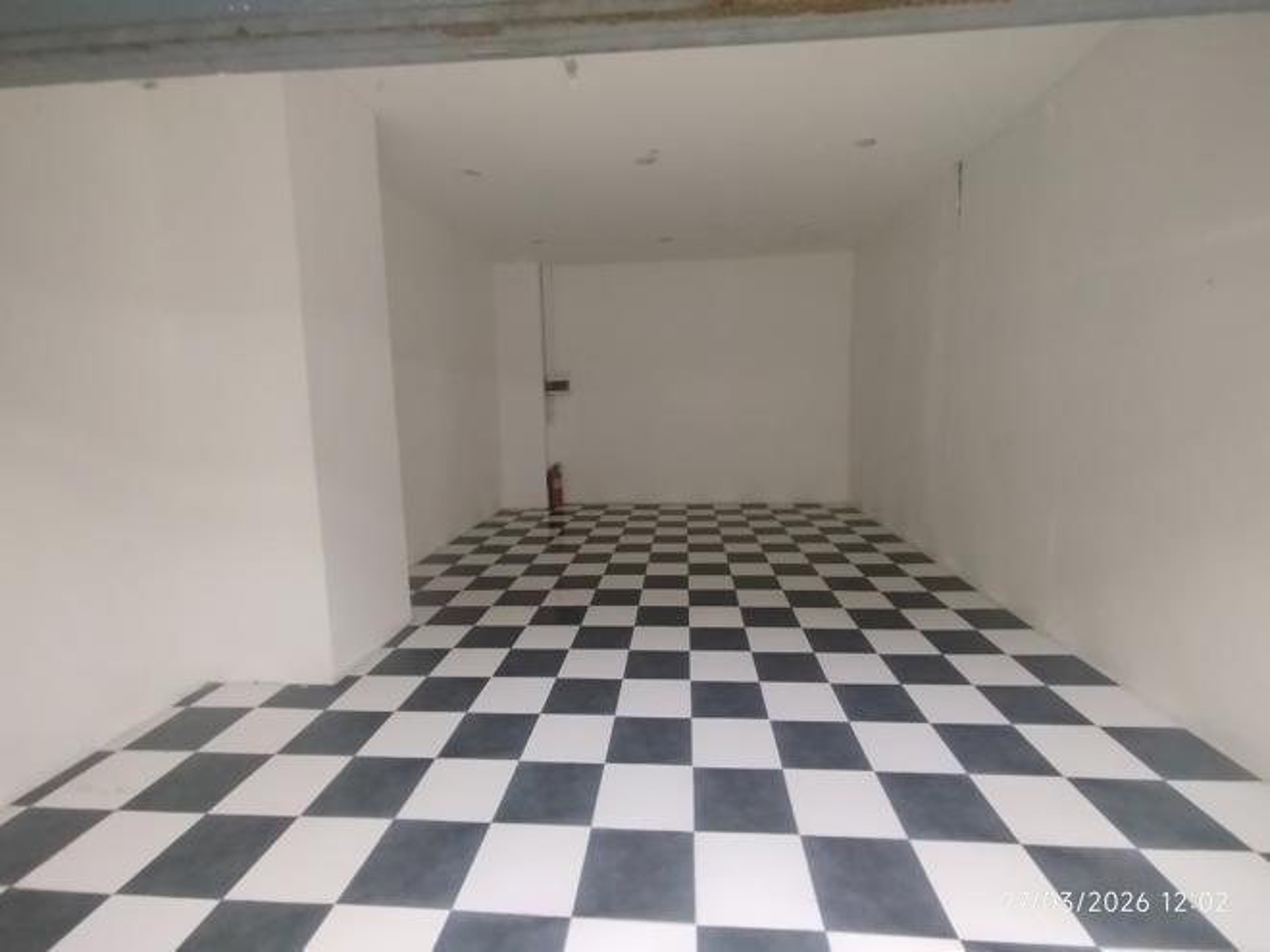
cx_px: 635
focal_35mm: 15
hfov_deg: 98.2
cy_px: 476
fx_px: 550
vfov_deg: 81.7
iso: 500
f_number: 2.2
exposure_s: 1/20
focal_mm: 1.65
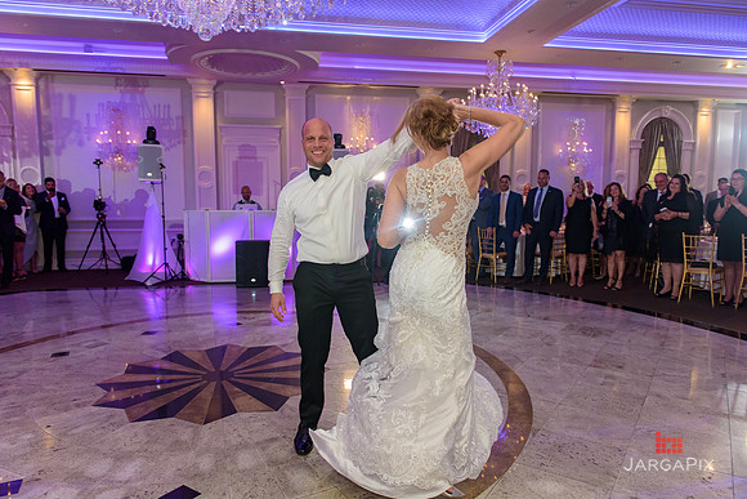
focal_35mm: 24
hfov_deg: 73.7
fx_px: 498
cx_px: 374
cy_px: 250
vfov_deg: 53.2
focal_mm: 24
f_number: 3.2
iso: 1600
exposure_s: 1/125
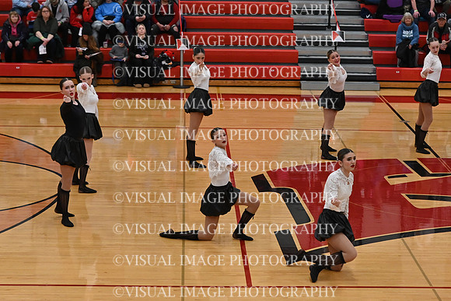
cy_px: 150
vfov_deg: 13.0
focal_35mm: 105
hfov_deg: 19.5
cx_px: 226
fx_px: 1316
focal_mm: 70
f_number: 4
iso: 5000
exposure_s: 1/400
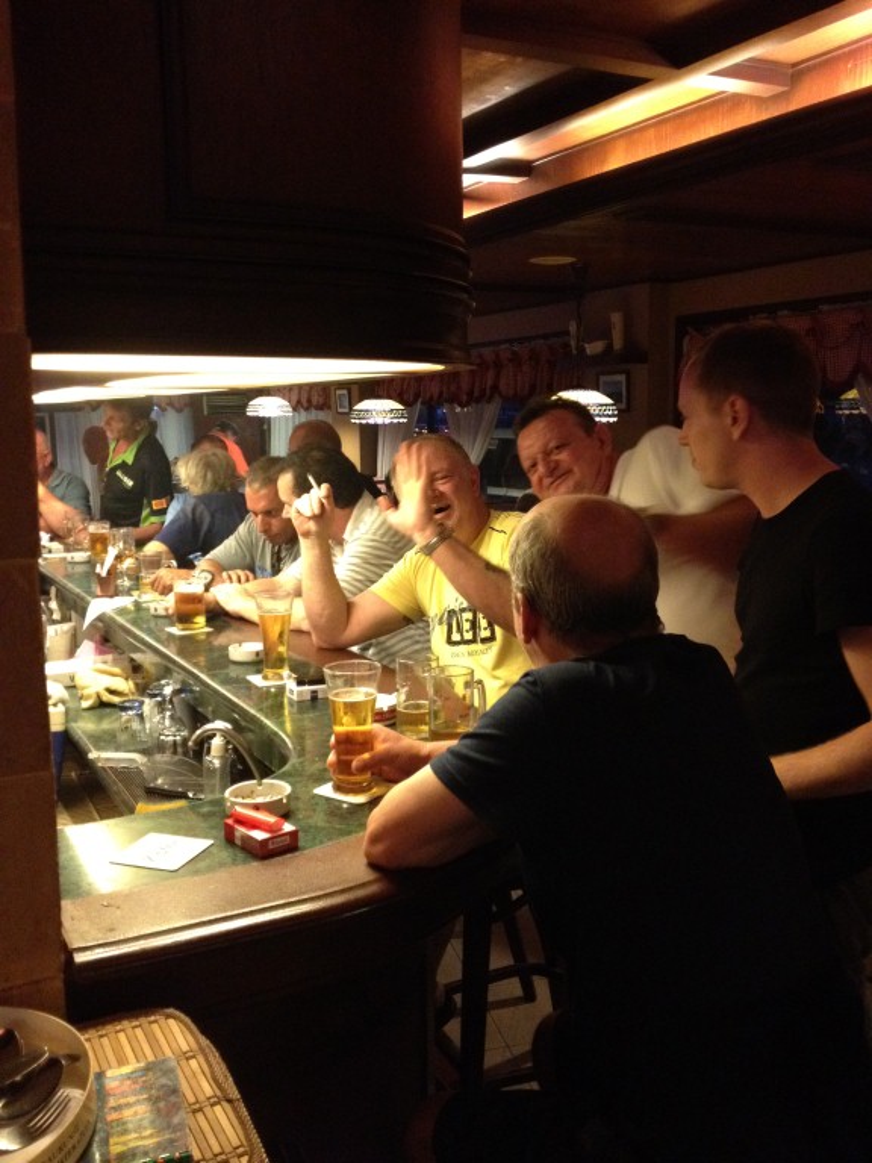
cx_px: 436
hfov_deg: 40.7
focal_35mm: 35
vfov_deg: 52.6
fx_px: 1176
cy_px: 582
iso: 400
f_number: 2.4
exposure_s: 1/15
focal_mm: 4.28
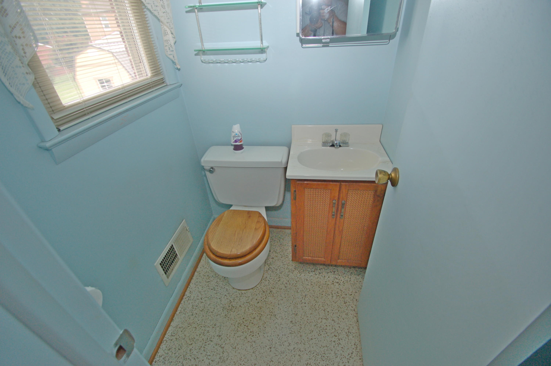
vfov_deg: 77.2
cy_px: 183
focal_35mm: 15
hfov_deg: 100.4
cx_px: 276
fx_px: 229
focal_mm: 10
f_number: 4
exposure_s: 1/60
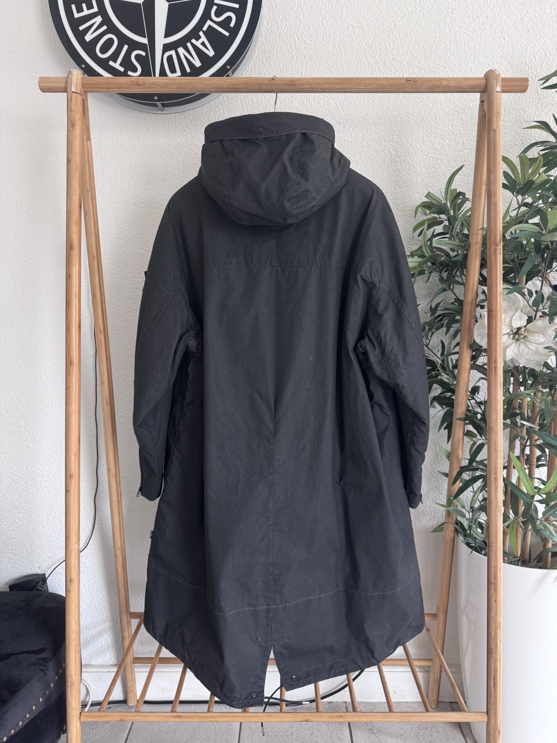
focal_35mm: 24
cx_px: 278
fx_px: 515
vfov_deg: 71.6
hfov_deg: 56.8
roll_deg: +0.6
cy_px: 372
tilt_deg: -5.8
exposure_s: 1/60
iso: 200
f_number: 1.78
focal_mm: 6.76
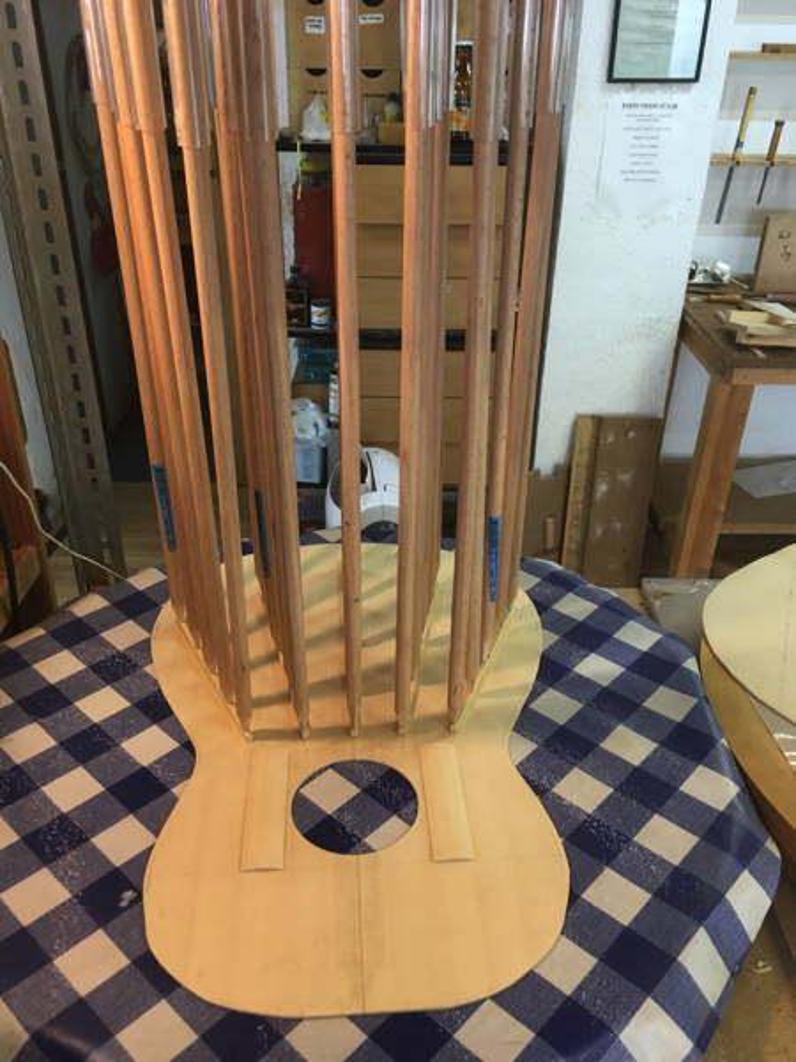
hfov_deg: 48.2
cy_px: 531
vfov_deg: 61.7
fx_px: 889
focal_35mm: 29
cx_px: 398
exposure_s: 1/33
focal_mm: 4.15
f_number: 2.2
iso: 64
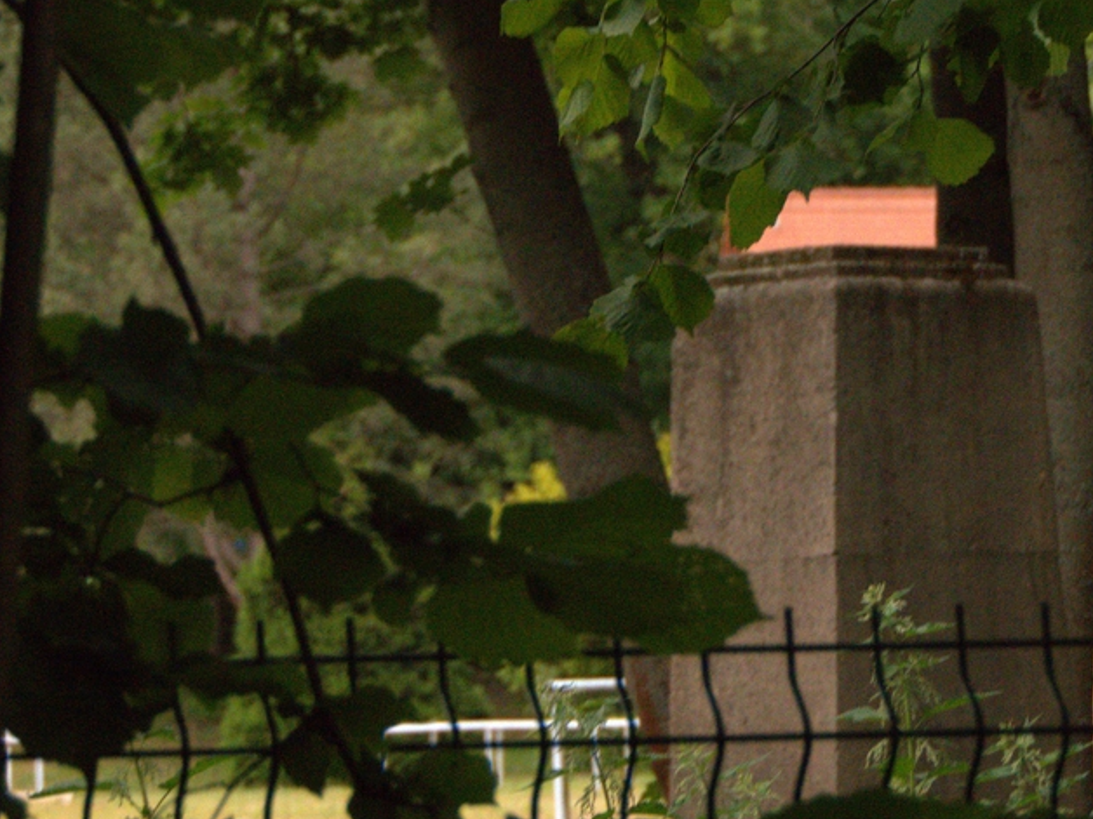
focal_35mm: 233
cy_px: 278
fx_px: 7357
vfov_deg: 6.4
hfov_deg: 8.5
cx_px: 881
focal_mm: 46.5
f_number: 5
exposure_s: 1/80
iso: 3200
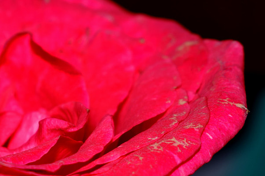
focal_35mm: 167
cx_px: 25
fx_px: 1229
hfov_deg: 12.2
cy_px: 158
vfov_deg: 8.2
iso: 100
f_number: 8
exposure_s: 1/60
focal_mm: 42
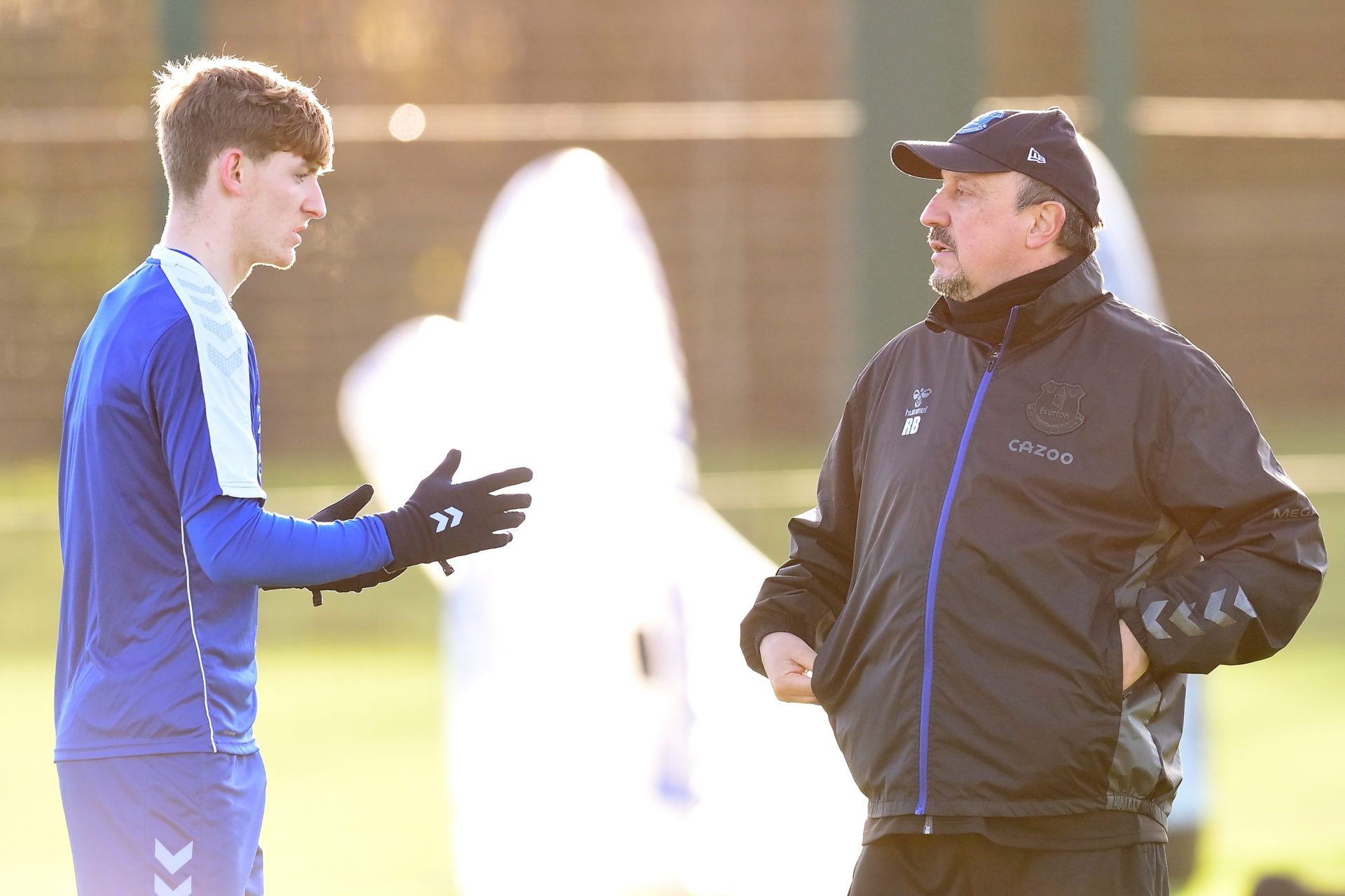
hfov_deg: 5.2
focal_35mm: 400
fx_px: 14943
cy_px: 448
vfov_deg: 3.4
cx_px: 672
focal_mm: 400
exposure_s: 1/2000
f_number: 4
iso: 1000
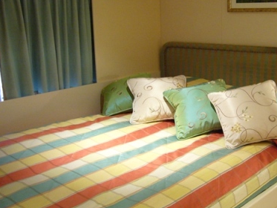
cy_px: 100
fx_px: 384
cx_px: 186
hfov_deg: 39.1
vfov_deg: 30.3
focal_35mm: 48
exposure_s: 1/10
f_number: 2.8
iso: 200
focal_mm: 5.8
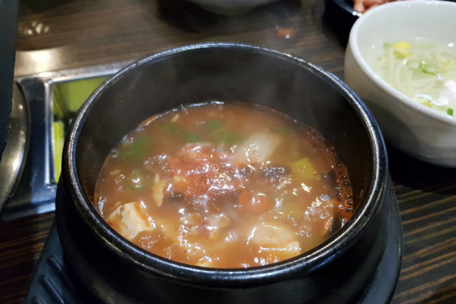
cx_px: 232
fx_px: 355
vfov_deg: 46.3
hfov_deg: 65.5
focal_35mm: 28
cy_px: 175
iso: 640
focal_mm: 4.2
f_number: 1.7
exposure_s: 1/40
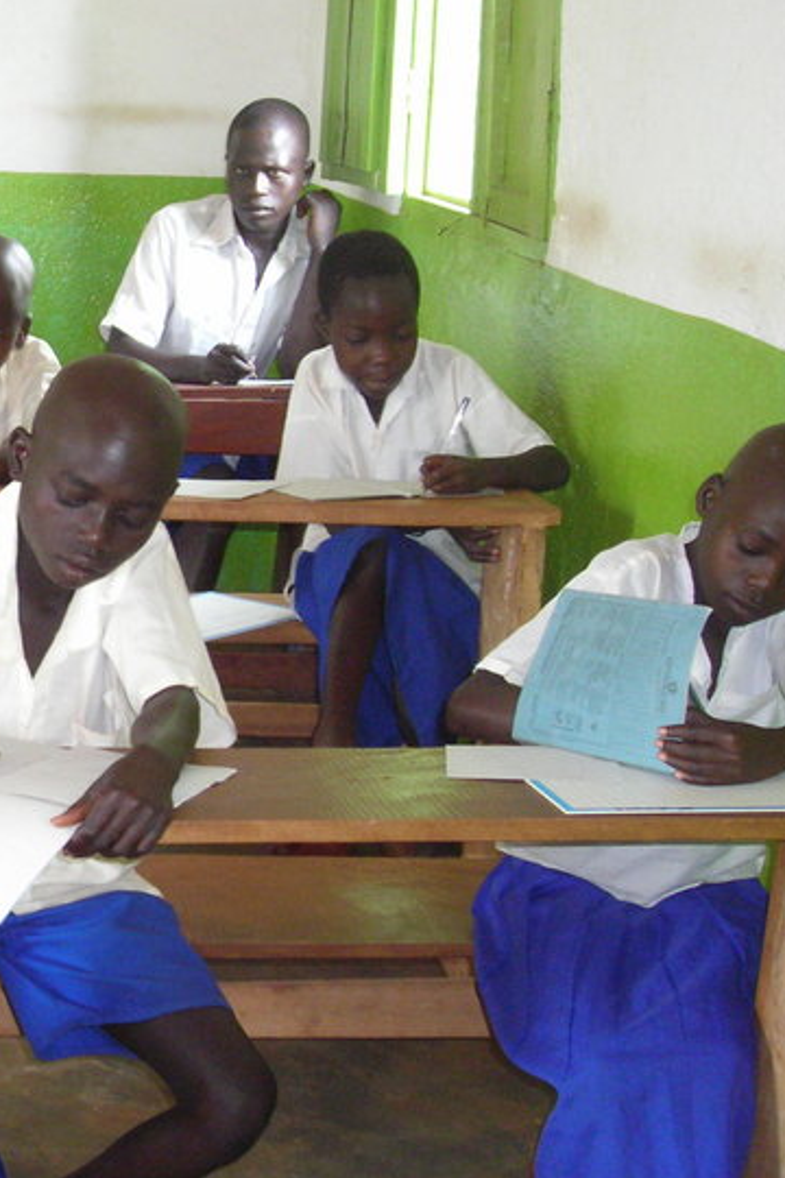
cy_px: 569
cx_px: -316
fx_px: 2453
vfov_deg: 27.0
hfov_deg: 16.8
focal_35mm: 75
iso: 200
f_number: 3.2
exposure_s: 1/21.3
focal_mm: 6.3
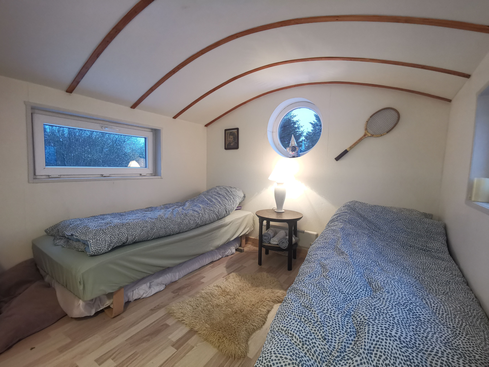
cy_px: 184
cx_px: 244
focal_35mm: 16
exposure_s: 1/50
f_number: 2.2
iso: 500
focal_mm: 2.35
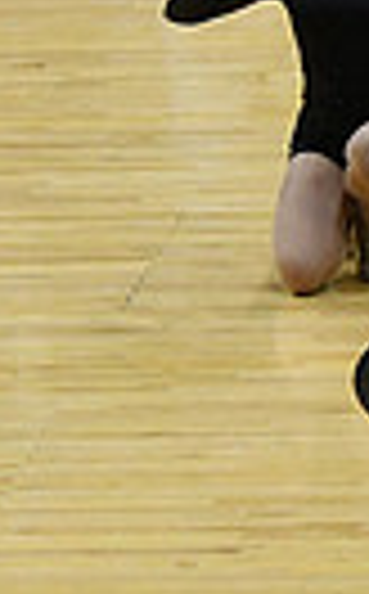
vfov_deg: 4.4
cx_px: 1143
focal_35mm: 472
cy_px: -74
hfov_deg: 2.7
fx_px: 7628
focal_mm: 70
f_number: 4
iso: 5000
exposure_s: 1/500
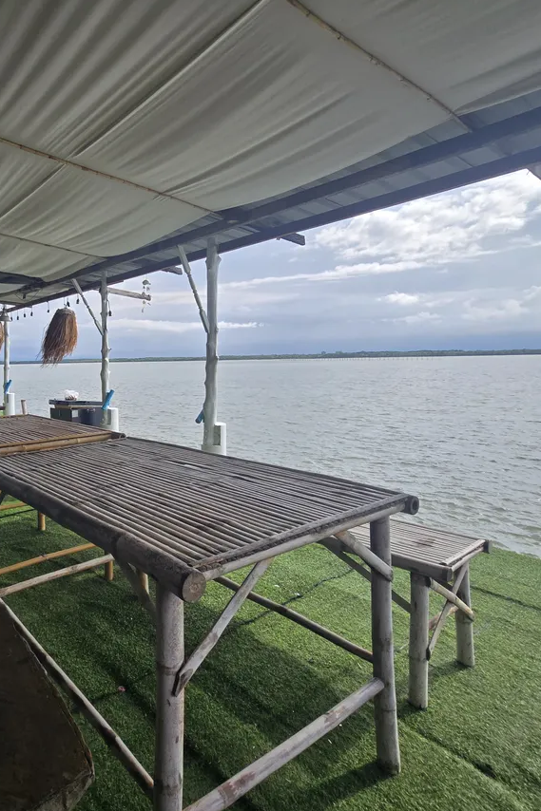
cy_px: 393
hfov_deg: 59.9
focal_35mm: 19
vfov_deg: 86.9
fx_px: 428
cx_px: 115
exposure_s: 1/1915
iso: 50
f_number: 2.2
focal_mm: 2.2
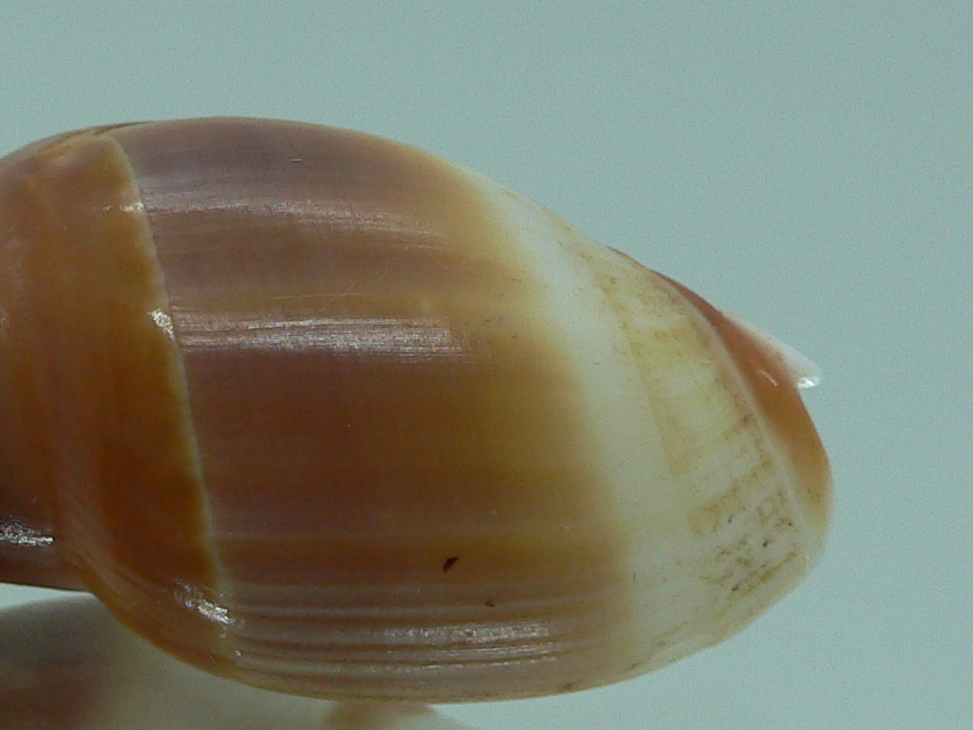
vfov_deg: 17.5
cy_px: 514
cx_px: 191
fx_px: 2361
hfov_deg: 23.0
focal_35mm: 84
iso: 80
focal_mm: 4.6
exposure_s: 1/60
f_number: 2.8
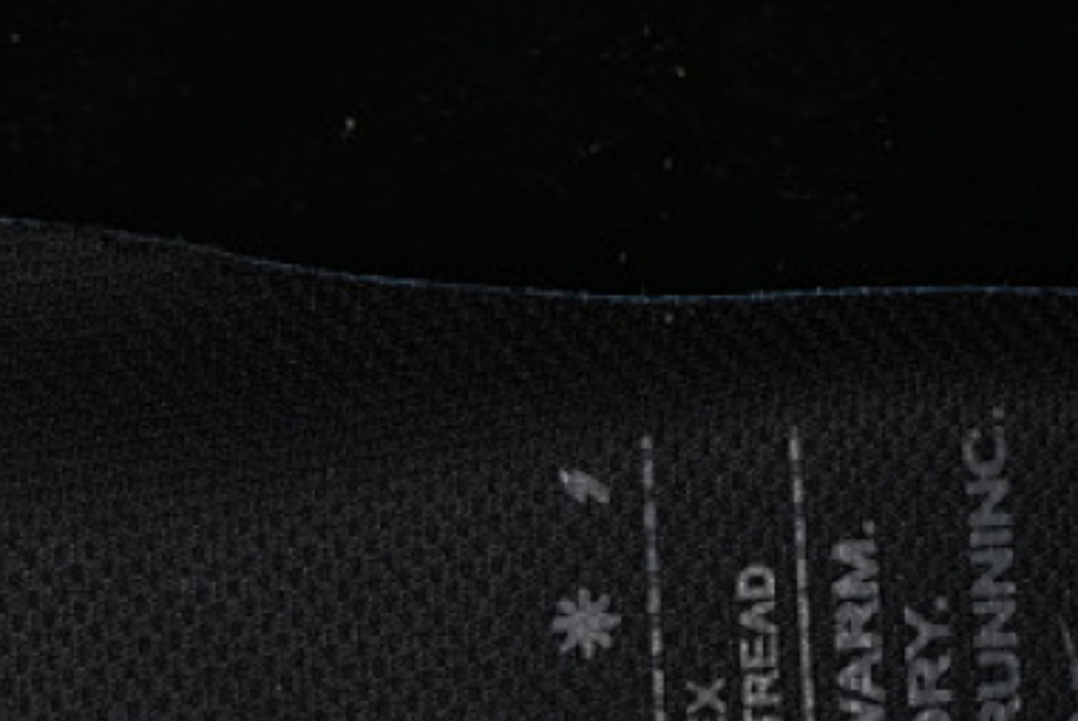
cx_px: -79
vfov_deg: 6.4
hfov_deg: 9.6
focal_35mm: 213
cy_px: 826
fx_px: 6383
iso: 160
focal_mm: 50
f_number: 6.3
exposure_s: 1/50
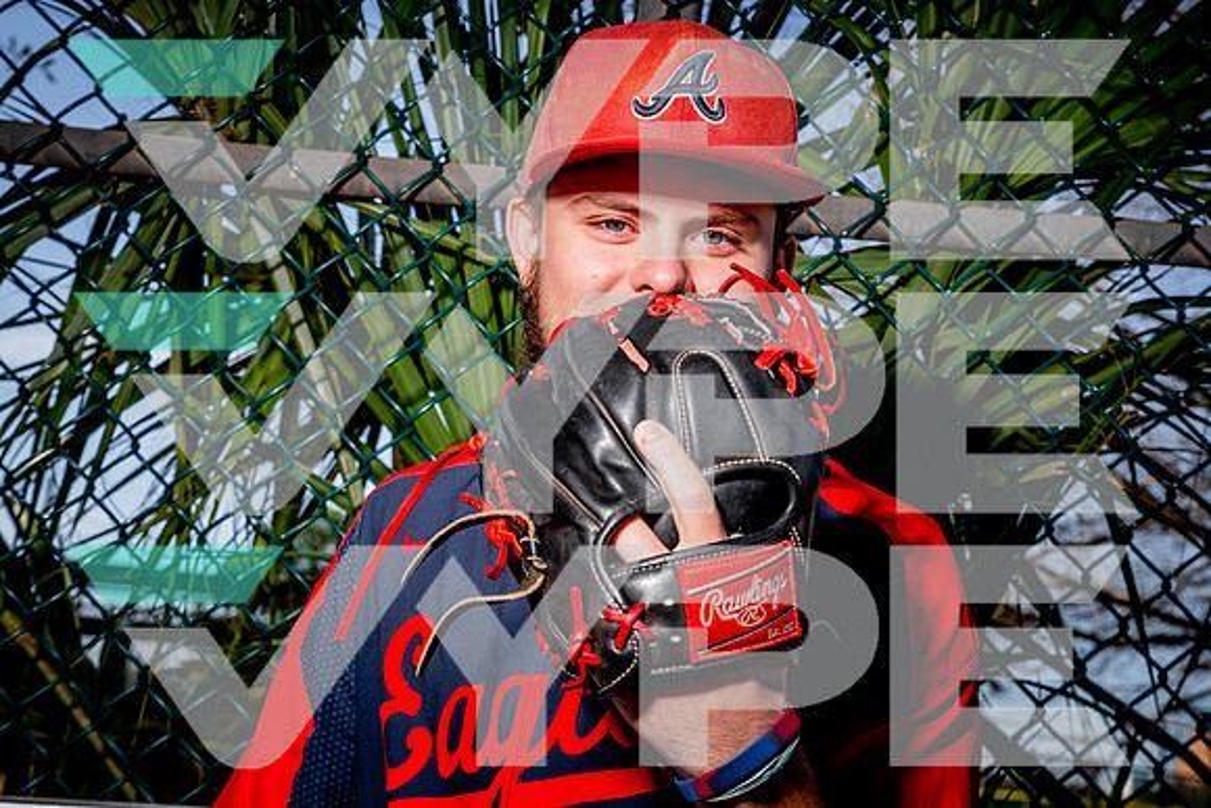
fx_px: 2355
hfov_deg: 28.8
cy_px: 404
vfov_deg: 19.5
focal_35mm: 70
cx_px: 606
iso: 200
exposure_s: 1/125
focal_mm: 70
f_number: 11
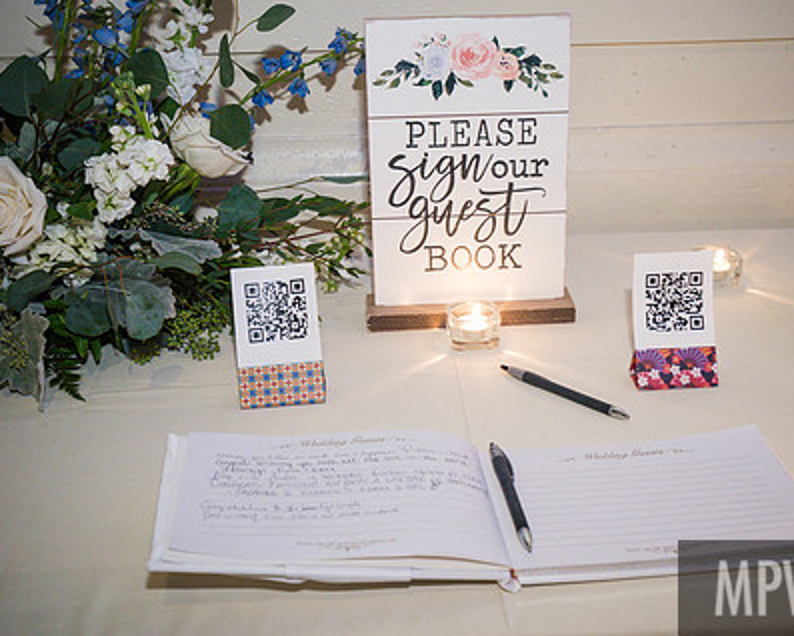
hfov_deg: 38.7
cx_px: 456
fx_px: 1129
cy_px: 279
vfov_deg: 31.4
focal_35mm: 48
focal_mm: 35
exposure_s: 1/80
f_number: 4
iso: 4000
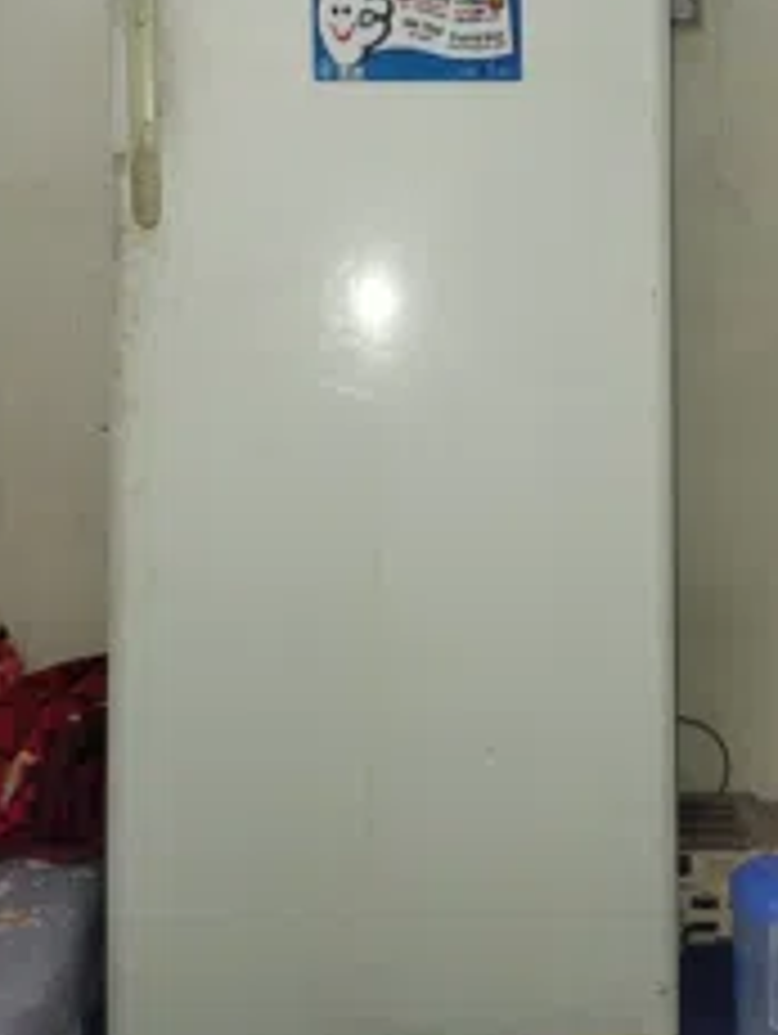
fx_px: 1196
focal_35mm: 40
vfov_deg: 45.4
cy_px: 279
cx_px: 418
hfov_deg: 36.0
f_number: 1.8
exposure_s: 1/50
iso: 519
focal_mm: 5.56
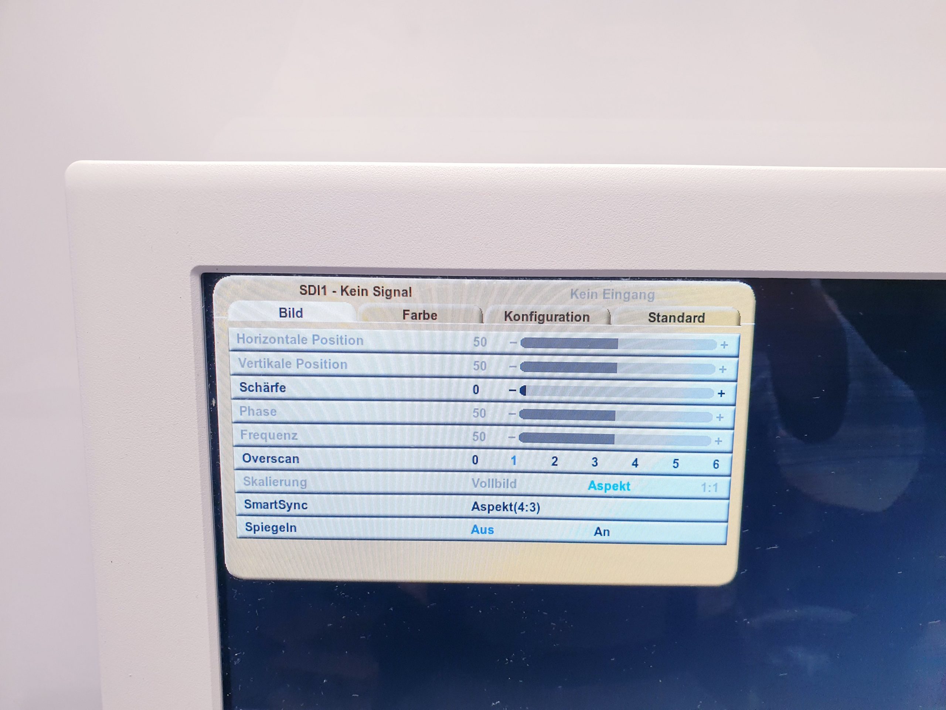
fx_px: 711
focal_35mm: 26
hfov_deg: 67.3
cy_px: 355
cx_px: 473
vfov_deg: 53.1
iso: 125
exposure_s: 1/100
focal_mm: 4.3
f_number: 2.4
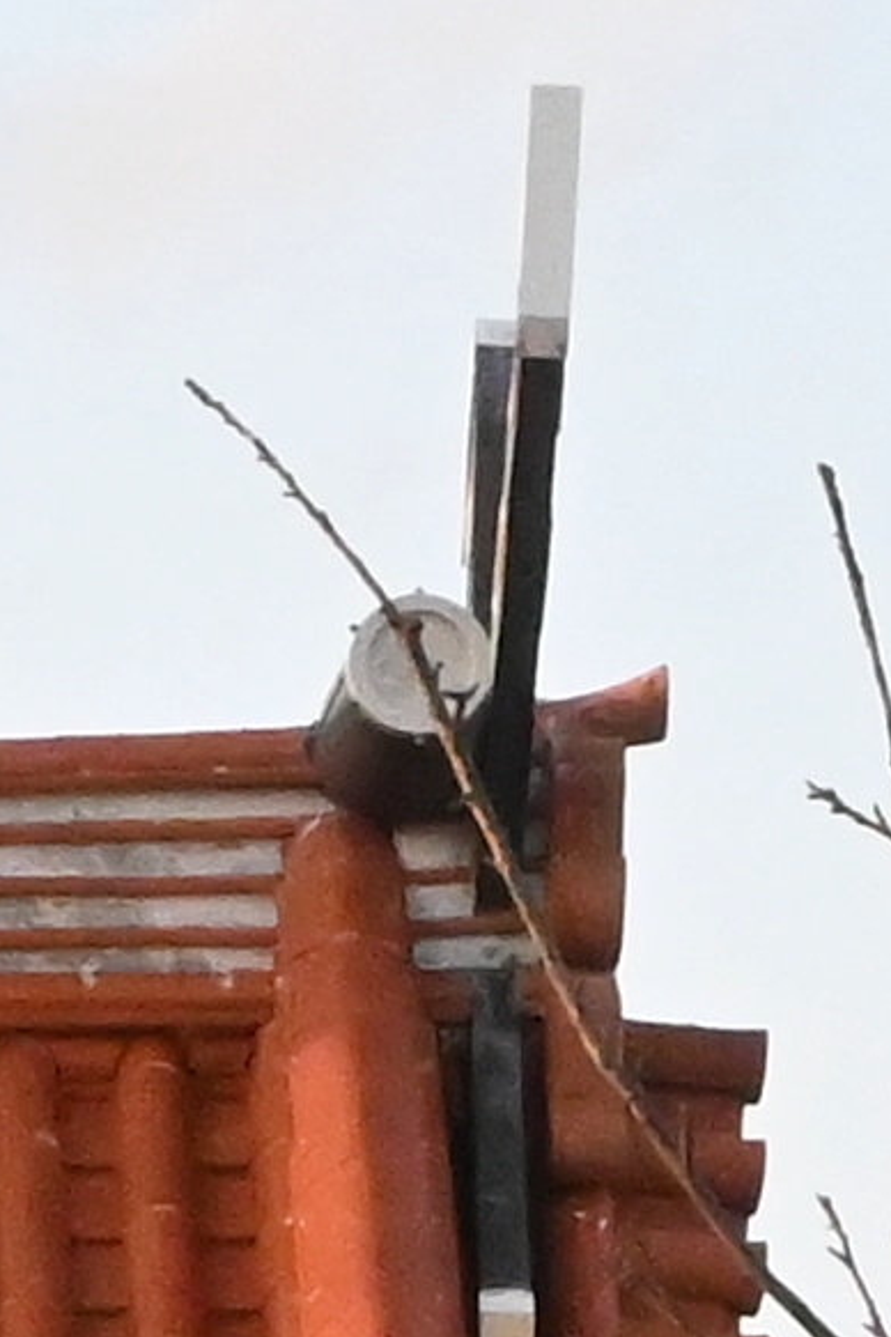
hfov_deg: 2.3
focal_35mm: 589
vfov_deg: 3.5
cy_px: 2754
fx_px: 21857
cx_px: -2188
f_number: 13
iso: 4000
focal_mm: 41
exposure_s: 1/640
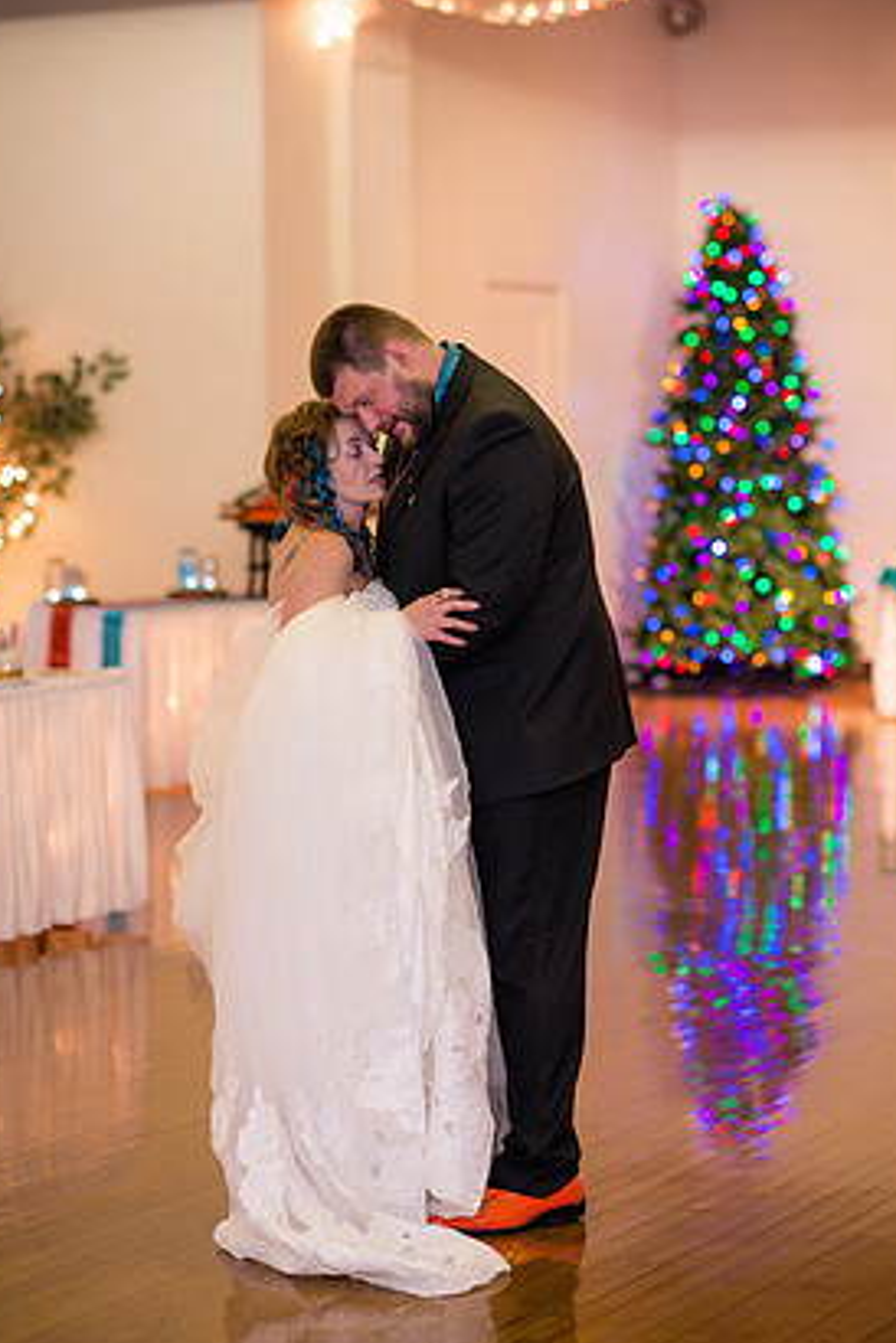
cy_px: 667
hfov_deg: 14.7
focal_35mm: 93
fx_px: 3472
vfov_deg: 21.9
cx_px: 441
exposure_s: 1/125
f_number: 2.2
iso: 640
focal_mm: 85
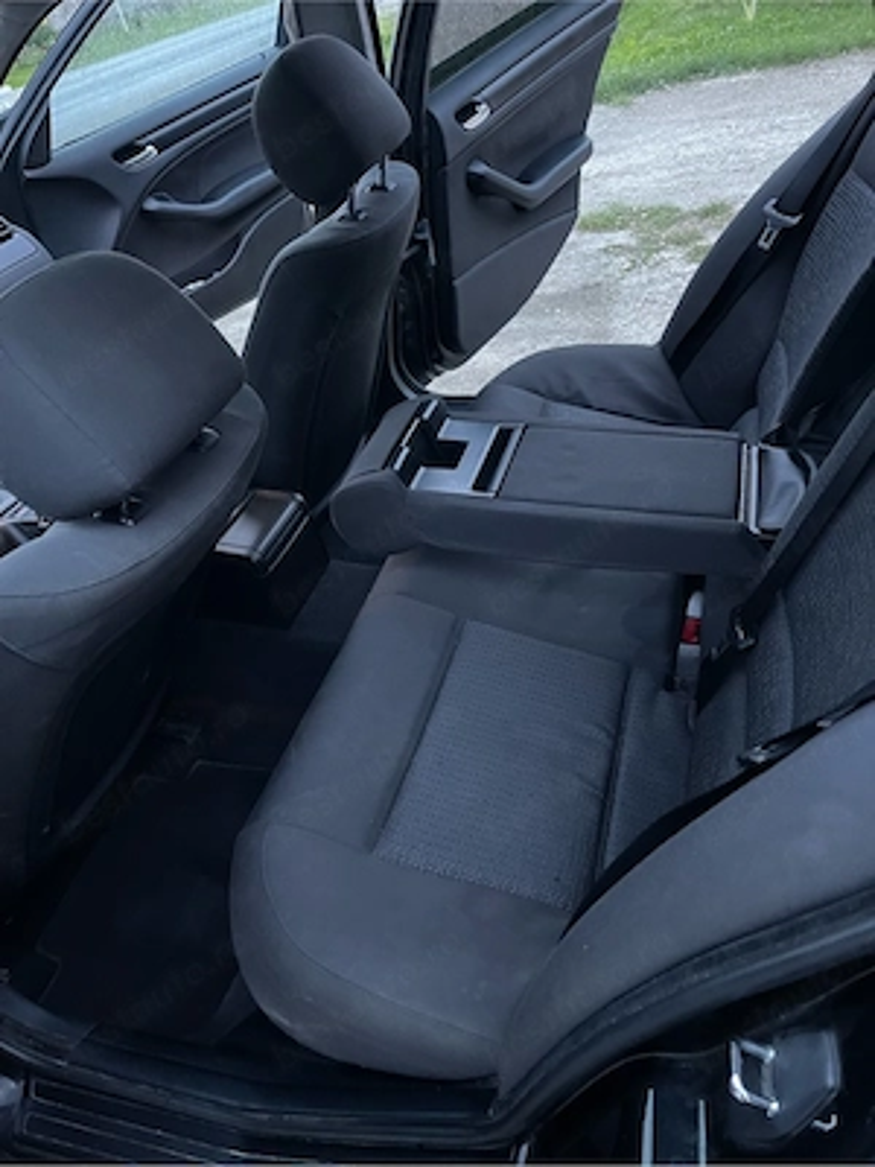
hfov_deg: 54.9
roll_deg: +13.1
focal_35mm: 25
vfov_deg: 69.4
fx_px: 843
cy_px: 584
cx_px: 438
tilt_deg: -36.0
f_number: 1.6
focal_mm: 5.1
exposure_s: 1/29
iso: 1000
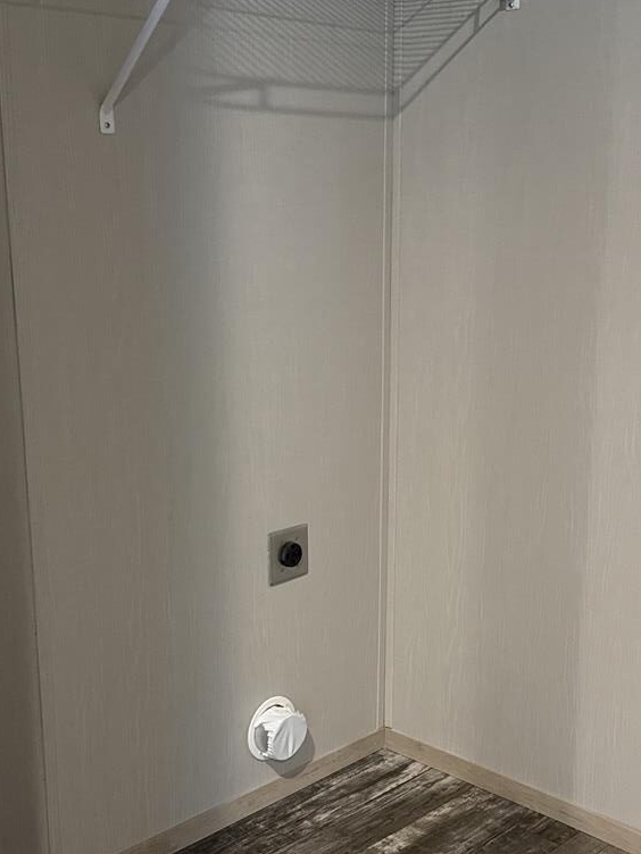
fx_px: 1210
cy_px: 501
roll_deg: -1.2
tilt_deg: -14.0
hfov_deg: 29.6
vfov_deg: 38.8
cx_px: 367
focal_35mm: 49
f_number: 1.78
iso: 500
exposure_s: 1/60
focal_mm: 6.76
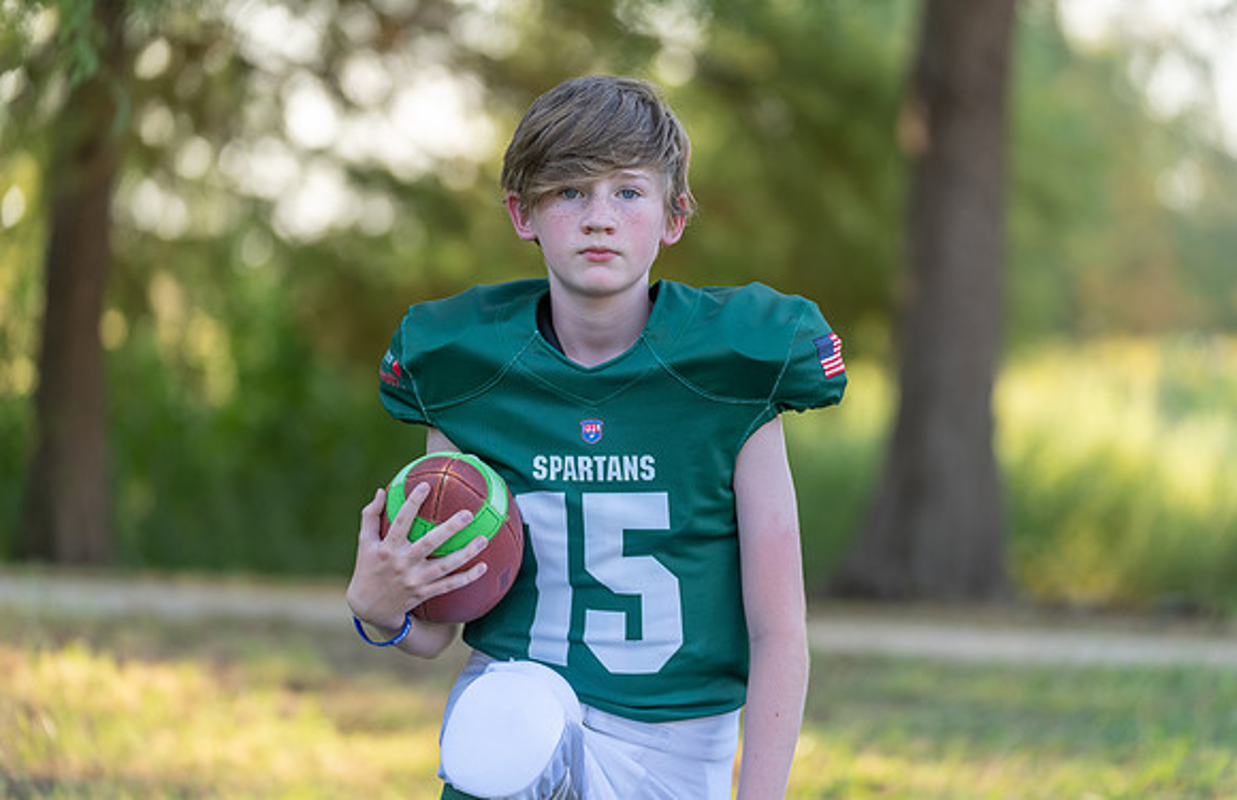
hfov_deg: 14.7
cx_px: 650
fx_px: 4801
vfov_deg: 9.5
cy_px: 367
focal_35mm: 141
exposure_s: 1/320
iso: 125
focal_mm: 133
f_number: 2.8
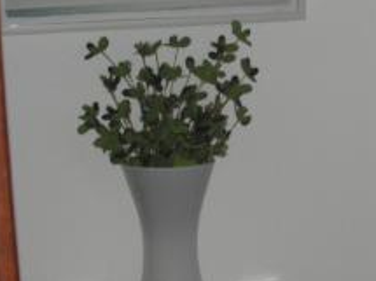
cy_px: 162
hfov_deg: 18.1
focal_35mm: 107
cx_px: 341
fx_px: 1162
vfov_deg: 13.8
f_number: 3.1
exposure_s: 1/60
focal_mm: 6.3
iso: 100
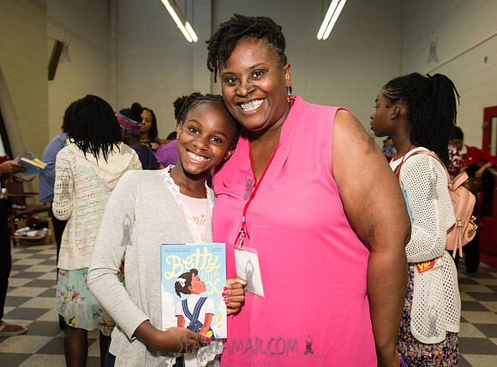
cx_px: 235
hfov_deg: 55.0
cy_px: 197
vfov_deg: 42.1
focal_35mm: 33
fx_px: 477
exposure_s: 1/500
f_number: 4.5
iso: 2000
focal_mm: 29
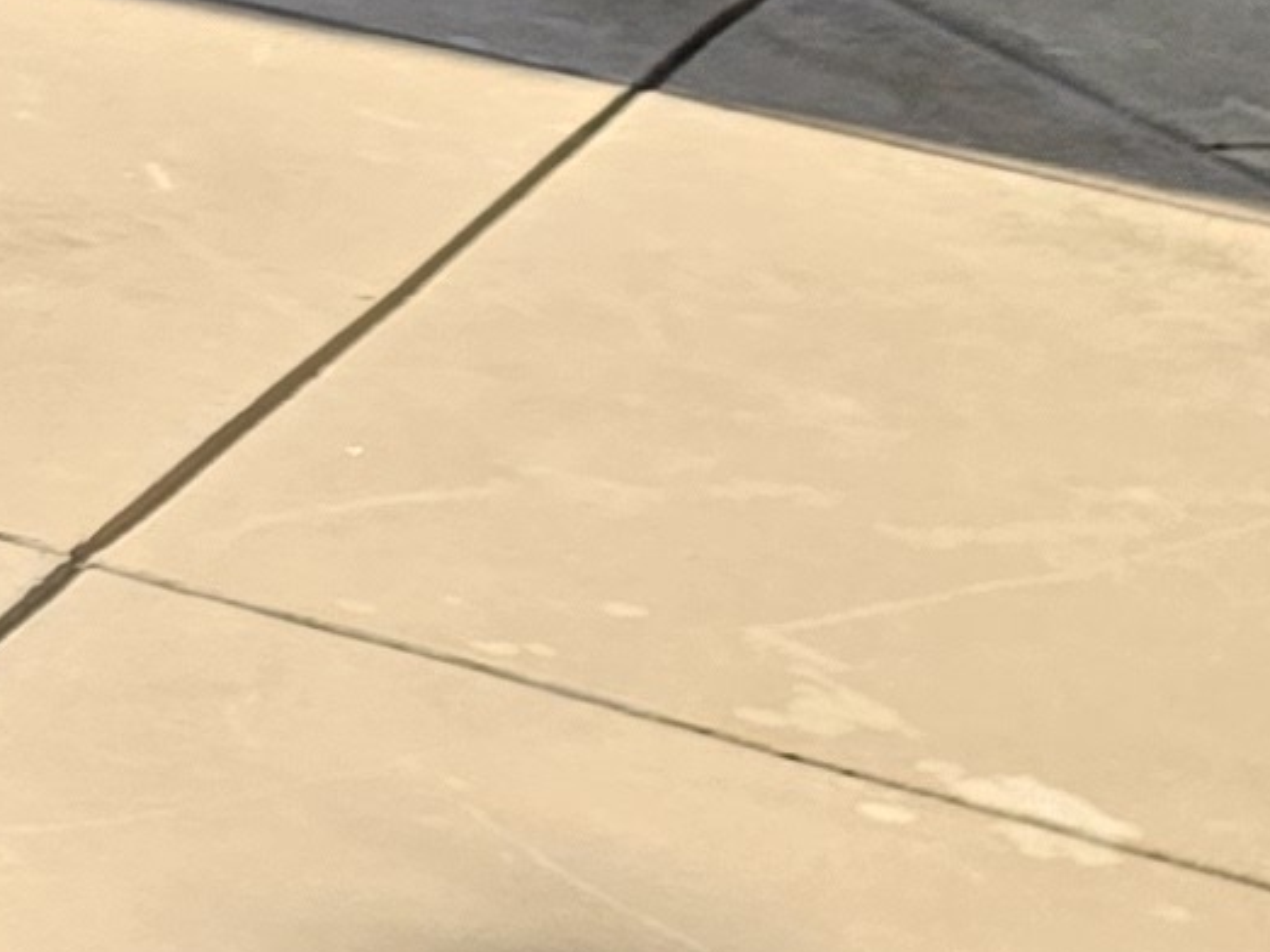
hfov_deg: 8.7
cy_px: -695
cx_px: -2829
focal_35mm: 176
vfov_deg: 8.2
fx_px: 6456
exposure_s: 1/907
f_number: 1.8
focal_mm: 5.4
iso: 25
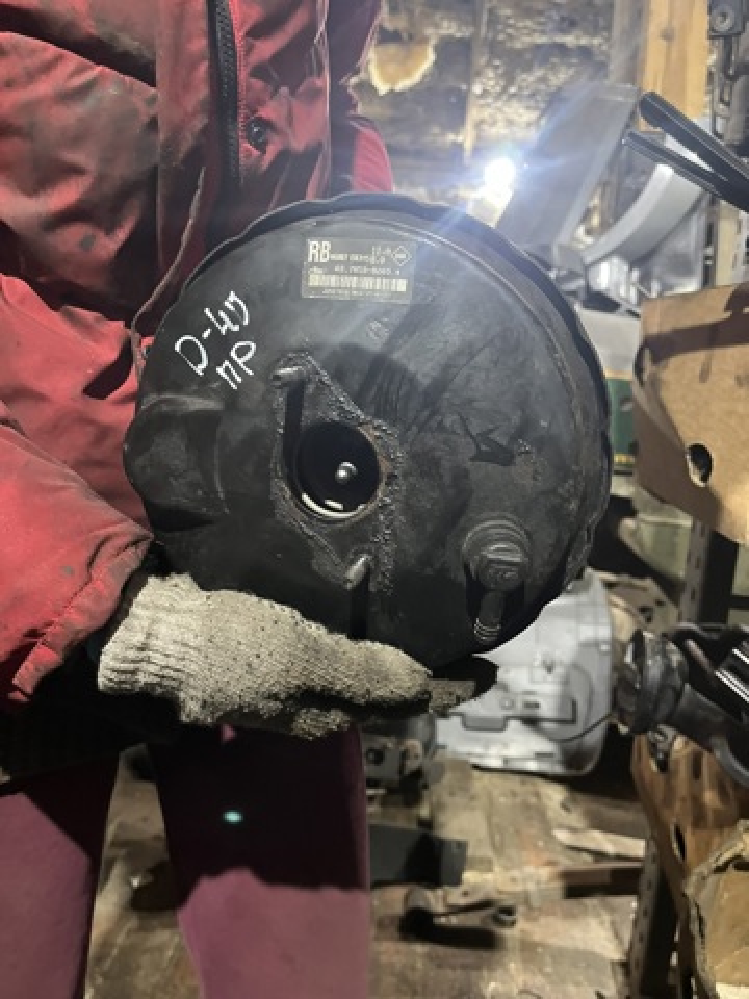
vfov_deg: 67.3
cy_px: 500
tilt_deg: -4.7
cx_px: 374
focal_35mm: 26
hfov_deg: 53.1
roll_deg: -3.0
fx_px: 750
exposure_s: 1/33
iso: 640
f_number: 1.6
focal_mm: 5.1
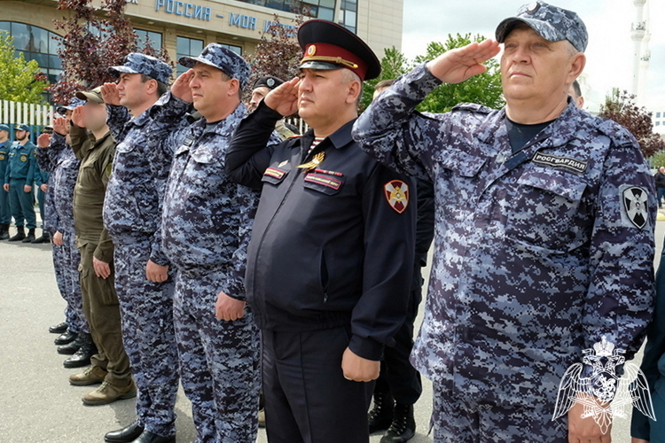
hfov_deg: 57.2
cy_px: 222
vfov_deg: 40.0
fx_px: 610
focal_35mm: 33
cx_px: 332
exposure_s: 1/1600
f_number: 10
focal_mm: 22.3
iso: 4000
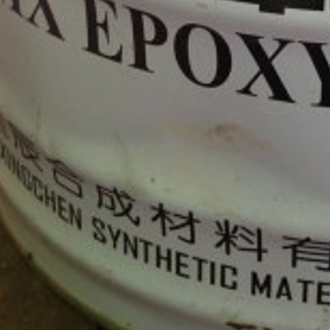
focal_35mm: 95
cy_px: -171
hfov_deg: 17.9
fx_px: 1025
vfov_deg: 16.6
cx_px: 316
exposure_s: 1/120
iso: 80
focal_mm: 4.13
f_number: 2.4
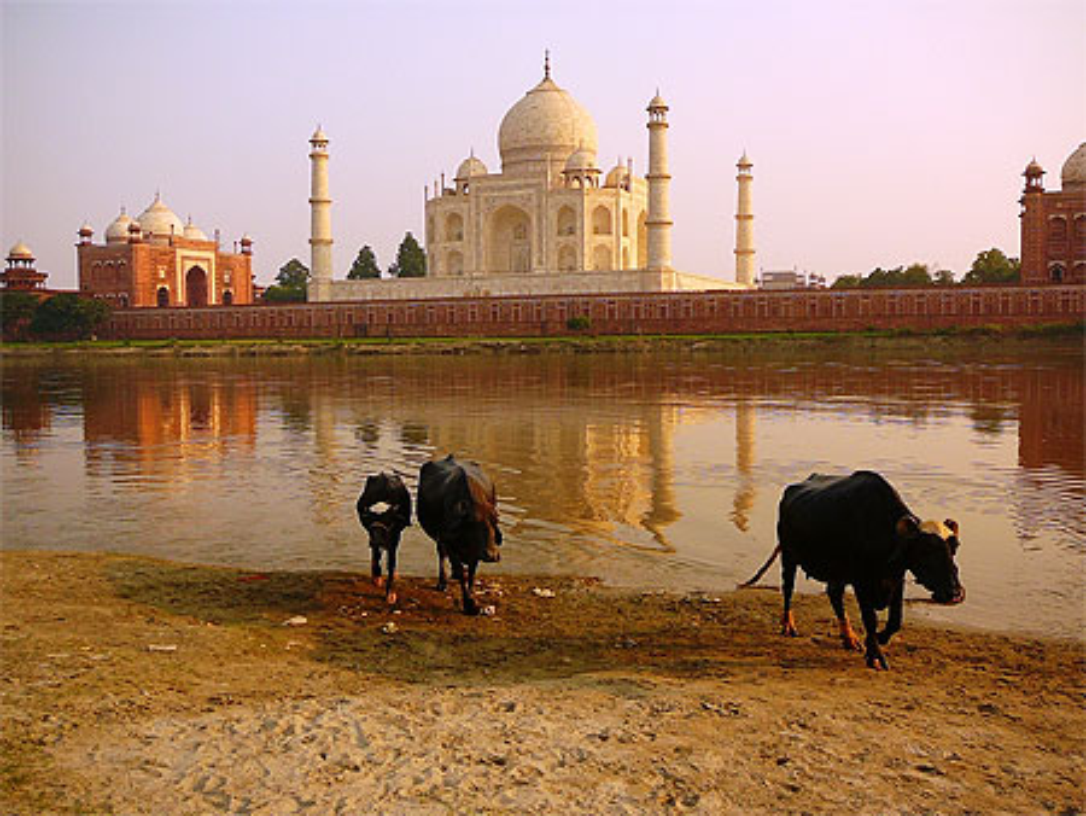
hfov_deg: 52.6
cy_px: 408
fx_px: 1099
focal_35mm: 35
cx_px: 543
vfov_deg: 40.7
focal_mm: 5.2
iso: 80
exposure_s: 1/800
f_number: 2.8
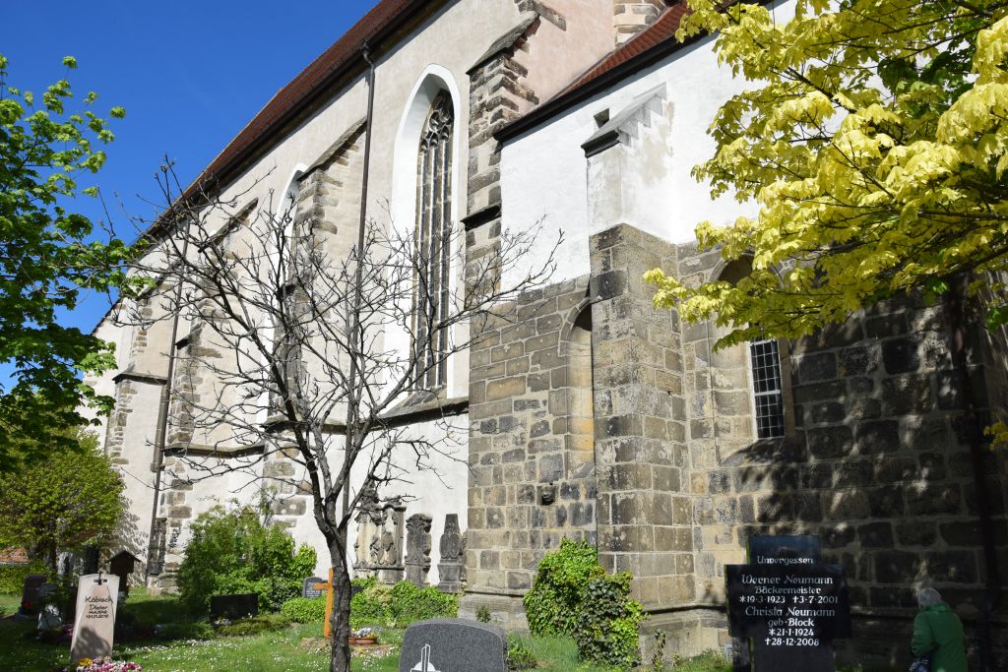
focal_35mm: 27
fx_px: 756
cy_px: 336
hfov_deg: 67.4
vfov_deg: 47.9
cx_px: 504
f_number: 10
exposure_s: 1/400
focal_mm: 18
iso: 200
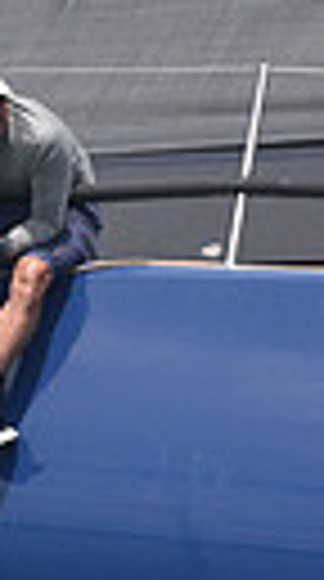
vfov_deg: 5.1
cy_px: 205
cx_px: -976
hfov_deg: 2.8
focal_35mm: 425
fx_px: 6530
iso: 320
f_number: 5.6
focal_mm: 90
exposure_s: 1/800
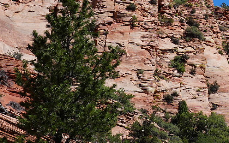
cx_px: 368
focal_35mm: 132
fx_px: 823
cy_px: 33
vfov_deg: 9.9
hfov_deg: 14.5
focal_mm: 35
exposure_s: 1/200
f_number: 10
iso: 100
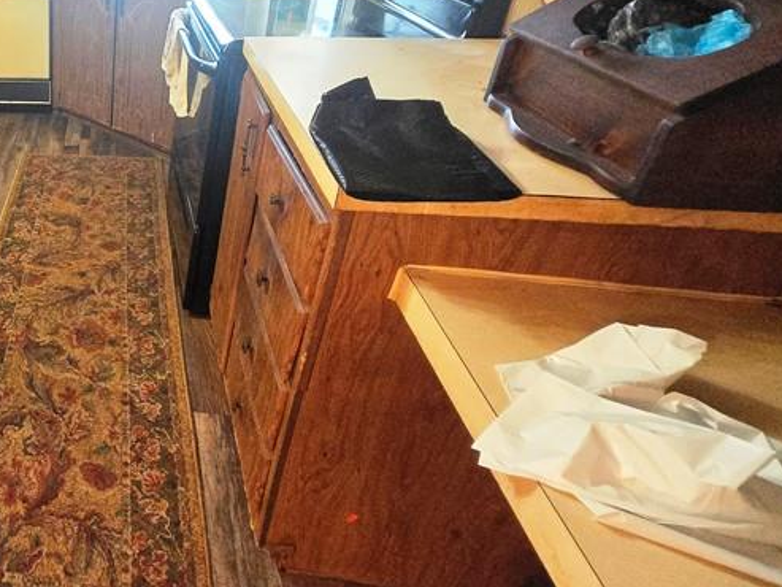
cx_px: -11
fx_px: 610
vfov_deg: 50.2
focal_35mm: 27
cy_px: 182
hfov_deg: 51.4
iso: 1250
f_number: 2.2
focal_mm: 1.7
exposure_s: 1/60
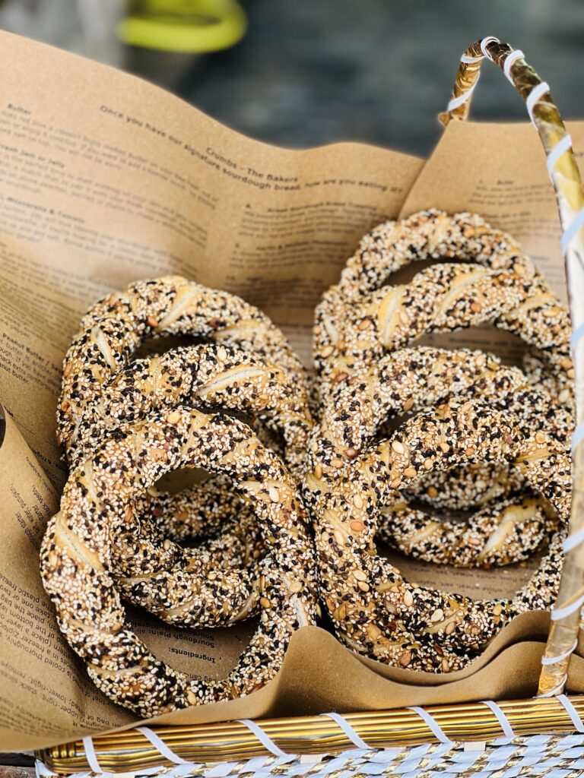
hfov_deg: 19.1
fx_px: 1732
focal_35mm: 77
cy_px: 389
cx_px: 292
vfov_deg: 25.3
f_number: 2.8
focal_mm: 9
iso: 50
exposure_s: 1/121
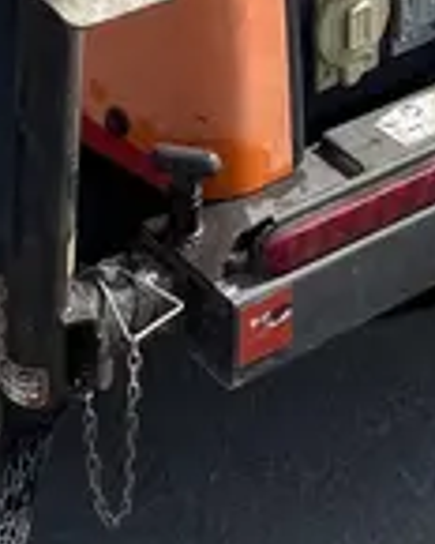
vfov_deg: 12.3
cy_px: -722
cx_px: 214
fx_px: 2060
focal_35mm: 128
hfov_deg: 12.1
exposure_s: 1/5076
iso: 50
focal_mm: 5.1
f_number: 1.6
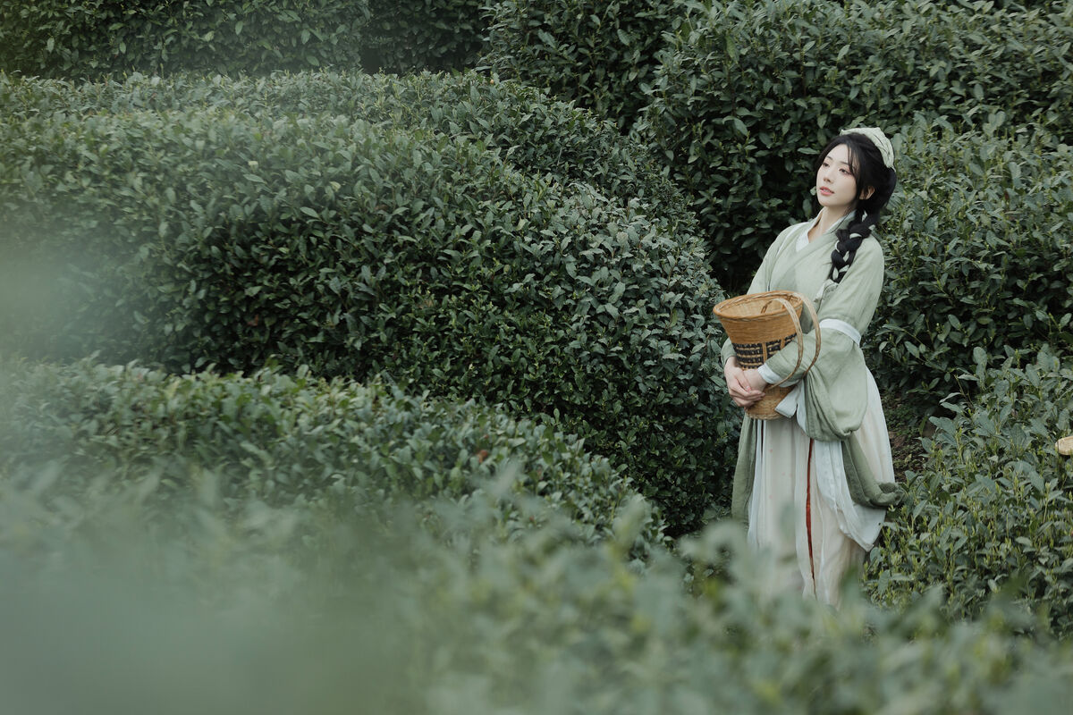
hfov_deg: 16.4
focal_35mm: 125
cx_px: 536
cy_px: 358
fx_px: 3725
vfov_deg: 11.0
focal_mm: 125
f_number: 4
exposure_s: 1/640
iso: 250
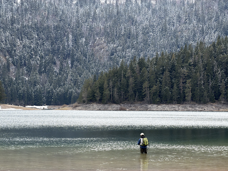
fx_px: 659
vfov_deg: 14.8
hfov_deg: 19.6
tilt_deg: +1.7
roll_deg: -0.2
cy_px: 86
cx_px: 114
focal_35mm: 100
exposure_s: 1/326
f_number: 2.8
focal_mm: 16.89
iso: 50
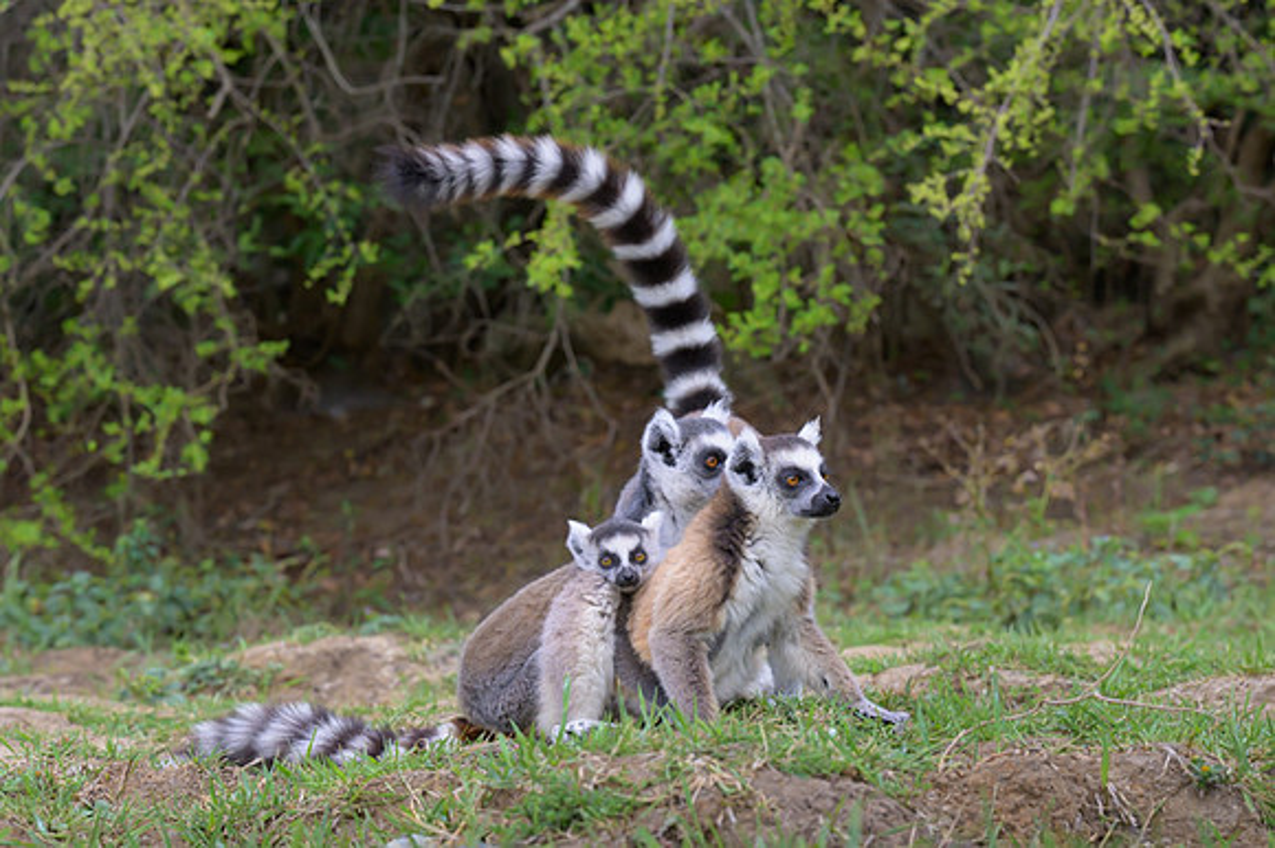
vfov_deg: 15.4
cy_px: 463
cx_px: 650
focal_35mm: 89
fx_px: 3145
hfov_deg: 22.9
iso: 1250
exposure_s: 1/1000
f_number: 7.1
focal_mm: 75
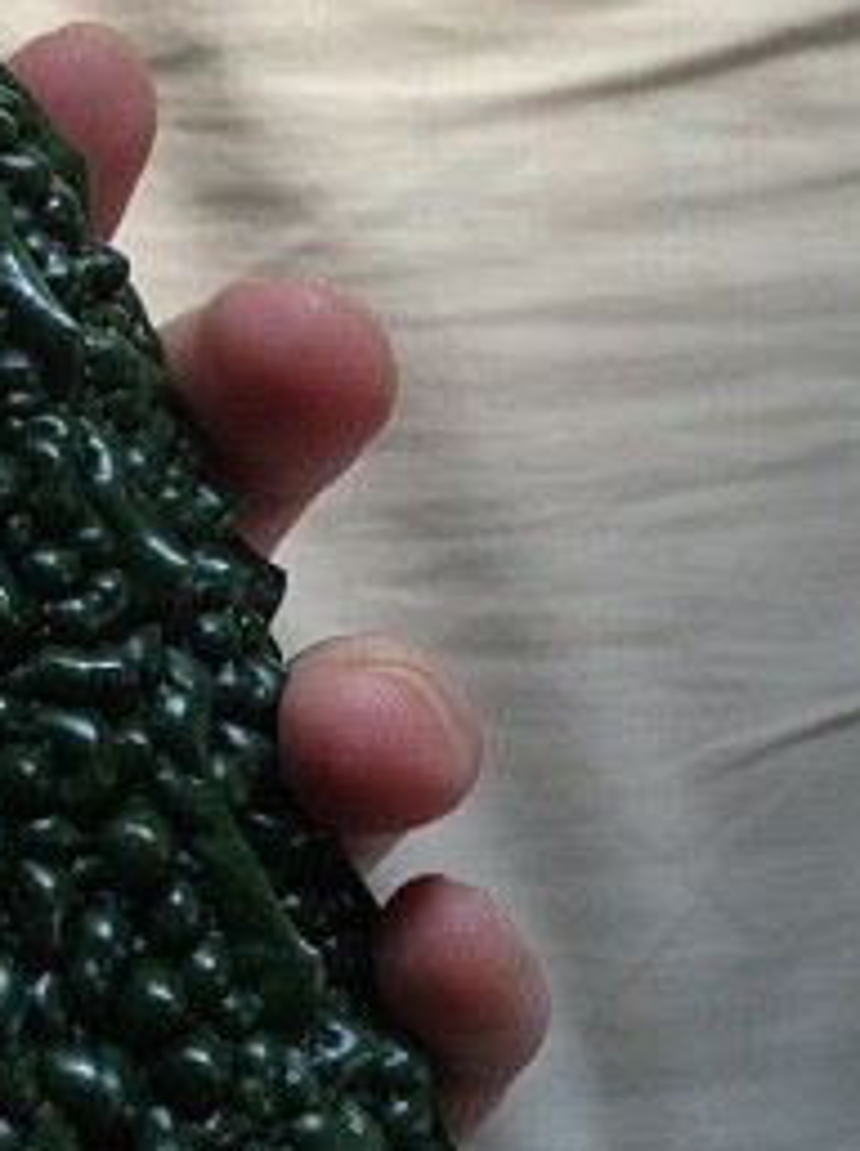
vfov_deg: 23.1
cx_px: 72
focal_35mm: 84
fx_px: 2789
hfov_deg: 17.3
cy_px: 844
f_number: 2.4
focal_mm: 4.13
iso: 64
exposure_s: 1/60
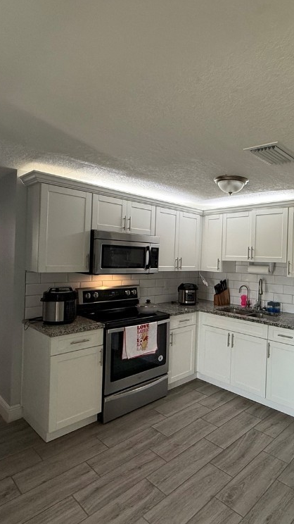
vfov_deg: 83.9
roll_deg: -0.4
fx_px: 291
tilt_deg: +1.1
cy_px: 263
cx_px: 216
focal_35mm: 21
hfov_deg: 51.6
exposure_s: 1/120
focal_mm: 2.22
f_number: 2.2
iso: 320
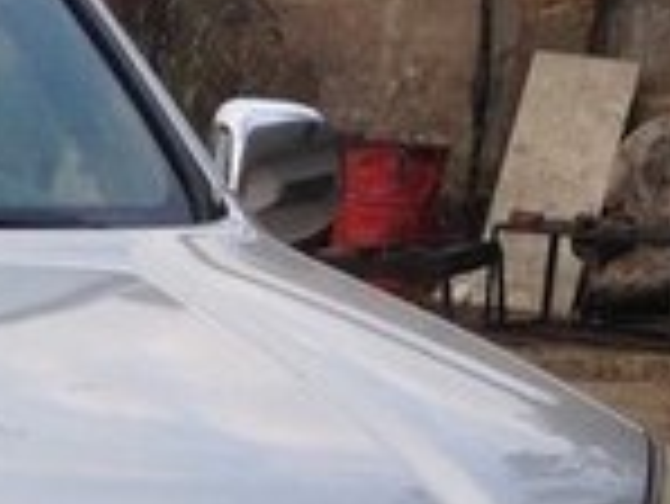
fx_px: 2828
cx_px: -202
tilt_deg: -13.0
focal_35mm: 146
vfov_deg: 9.8
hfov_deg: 13.1
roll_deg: -0.8
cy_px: 799
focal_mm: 4.12
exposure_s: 1/352
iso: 50
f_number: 2.4
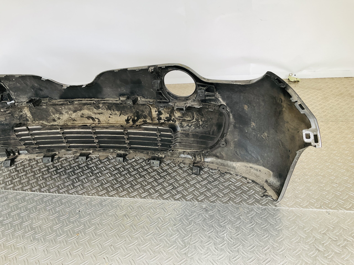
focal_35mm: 29
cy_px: 132
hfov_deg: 61.7
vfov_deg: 48.2
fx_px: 297
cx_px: 177
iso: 40
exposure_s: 1/120
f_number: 1.8
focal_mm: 3
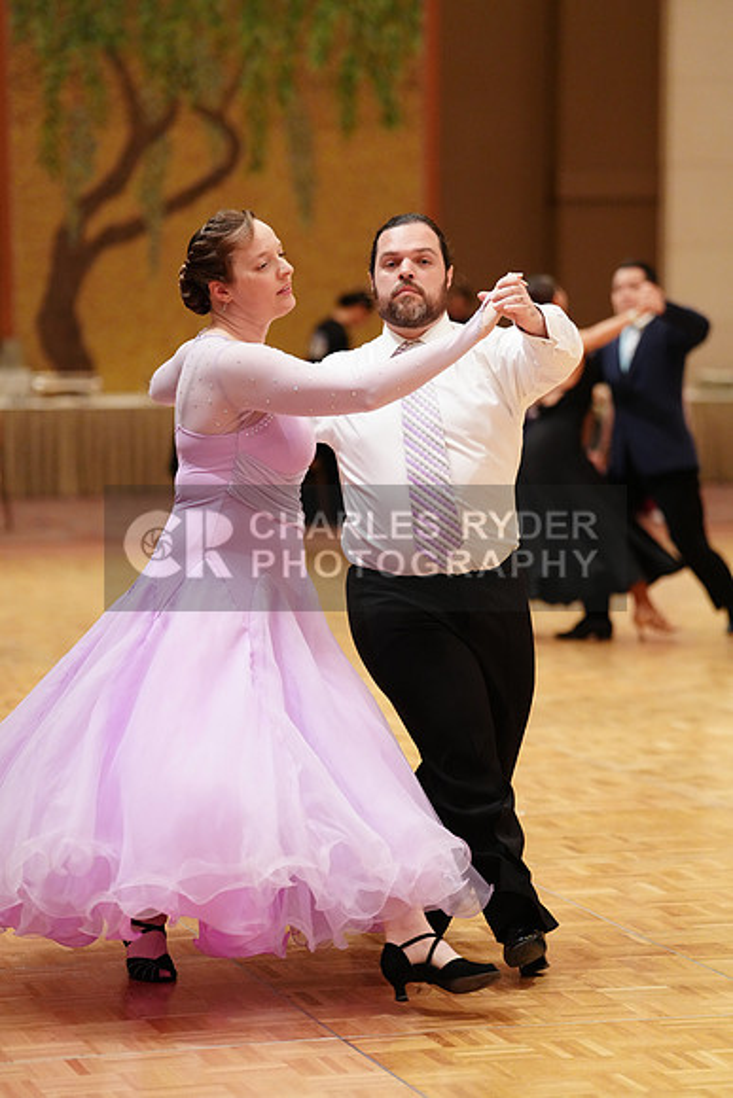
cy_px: 549
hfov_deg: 11.9
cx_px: 366
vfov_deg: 17.8
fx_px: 3510
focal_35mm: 115
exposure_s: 1/320
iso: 4000
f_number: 2.8
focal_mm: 115
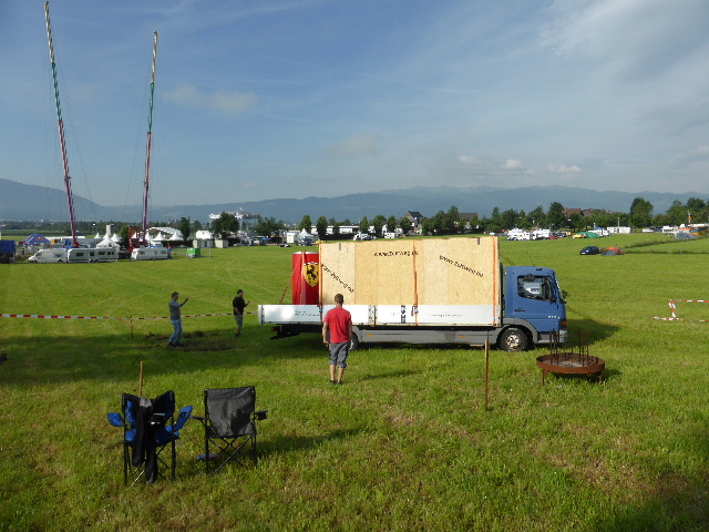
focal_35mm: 25
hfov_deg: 69.4
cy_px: 266
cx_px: 354
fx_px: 512
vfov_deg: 54.9
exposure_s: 1/1600
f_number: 3.3
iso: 100
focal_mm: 4.3
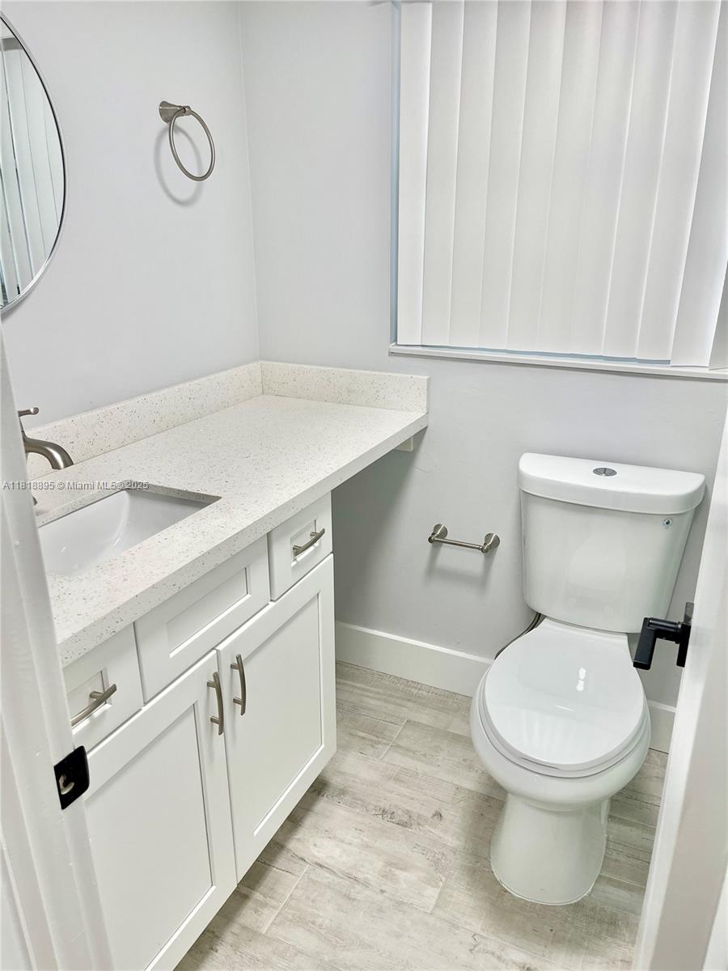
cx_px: 364
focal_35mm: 25
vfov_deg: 69.4
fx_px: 701
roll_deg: +0.5
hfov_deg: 54.9
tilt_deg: -20.5
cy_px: 486
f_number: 1.6
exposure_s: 1/120
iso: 64
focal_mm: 5.1
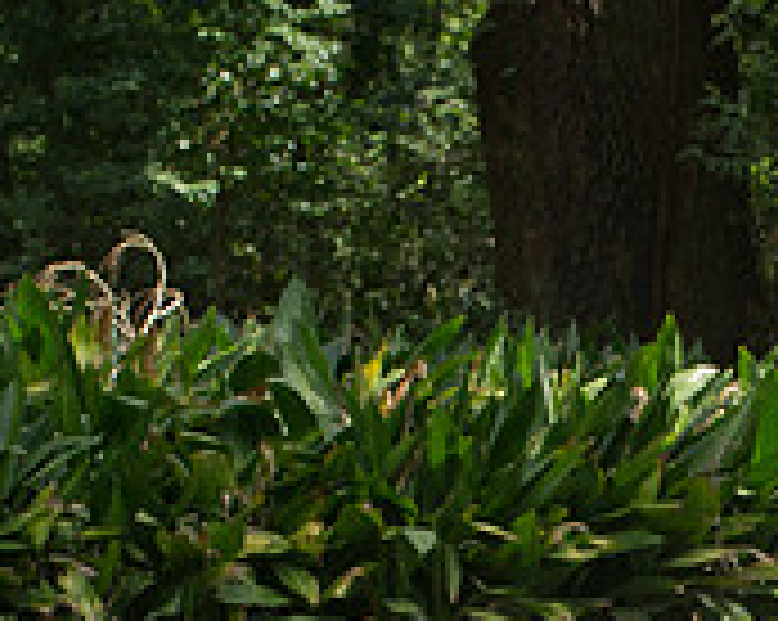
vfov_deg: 5.0
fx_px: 7107
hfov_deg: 6.3
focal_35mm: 309
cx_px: 747
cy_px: 716
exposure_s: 1/80
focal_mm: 98
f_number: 7.1
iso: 320
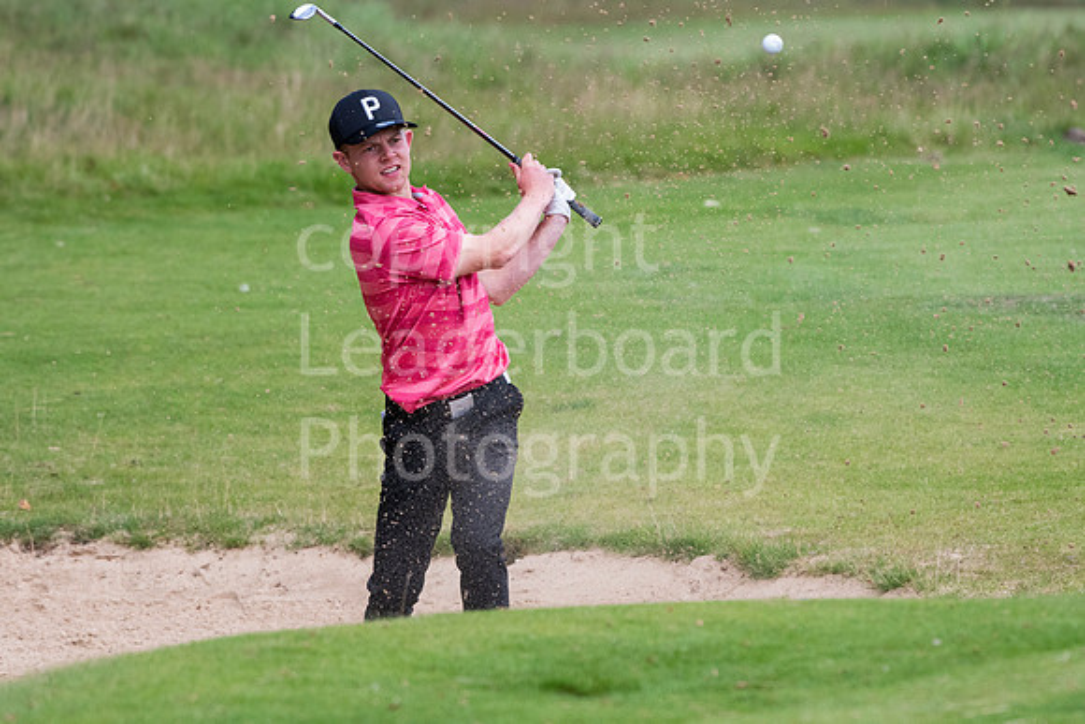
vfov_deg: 3.0
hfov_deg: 4.4
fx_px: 14017
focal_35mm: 465
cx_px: 542
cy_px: 362
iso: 1250
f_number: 5.6
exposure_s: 1/1600
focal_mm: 310
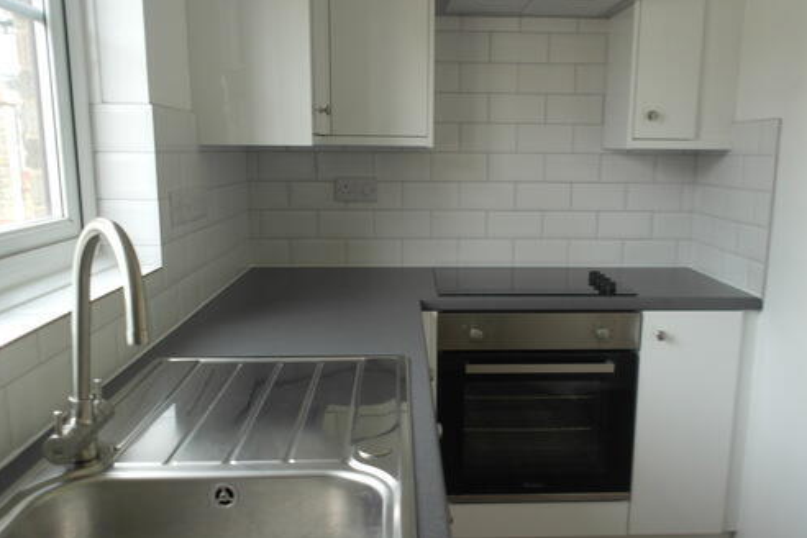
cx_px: 443
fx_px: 717
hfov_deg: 58.6
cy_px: 303
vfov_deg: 41.0
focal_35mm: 32
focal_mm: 16
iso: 100
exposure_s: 1/60
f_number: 2.4
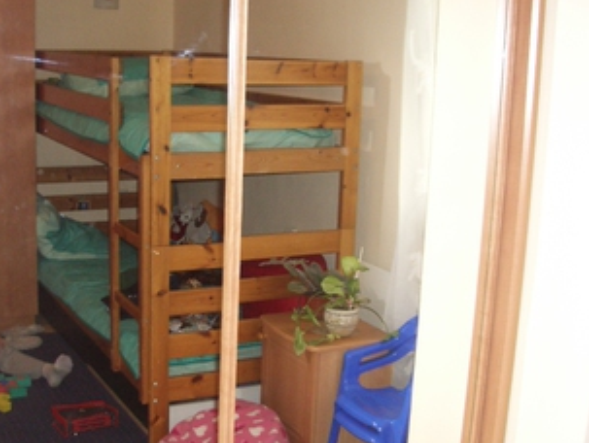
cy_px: 266
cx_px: 171
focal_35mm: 52
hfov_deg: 36.2
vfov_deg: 28.0
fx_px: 886
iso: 200
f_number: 2.6
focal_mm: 5.8
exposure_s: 1/60
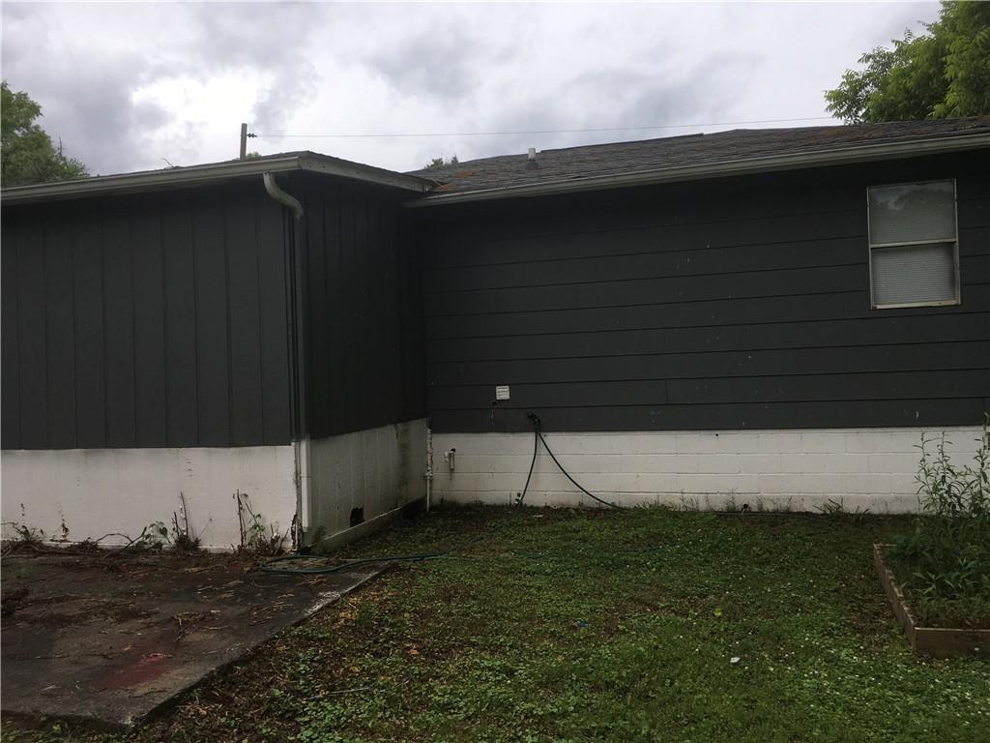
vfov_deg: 48.2
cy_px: 372
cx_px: 495
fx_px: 829
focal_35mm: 29
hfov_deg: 61.7
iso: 25
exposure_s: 1/534
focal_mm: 4.15
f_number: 2.2
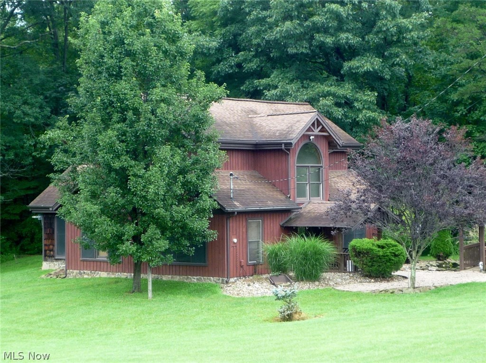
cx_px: 243
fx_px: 1262
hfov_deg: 21.8
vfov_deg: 16.4
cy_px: 182
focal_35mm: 90
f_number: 4.3
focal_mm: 8.8
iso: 100
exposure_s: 1/40
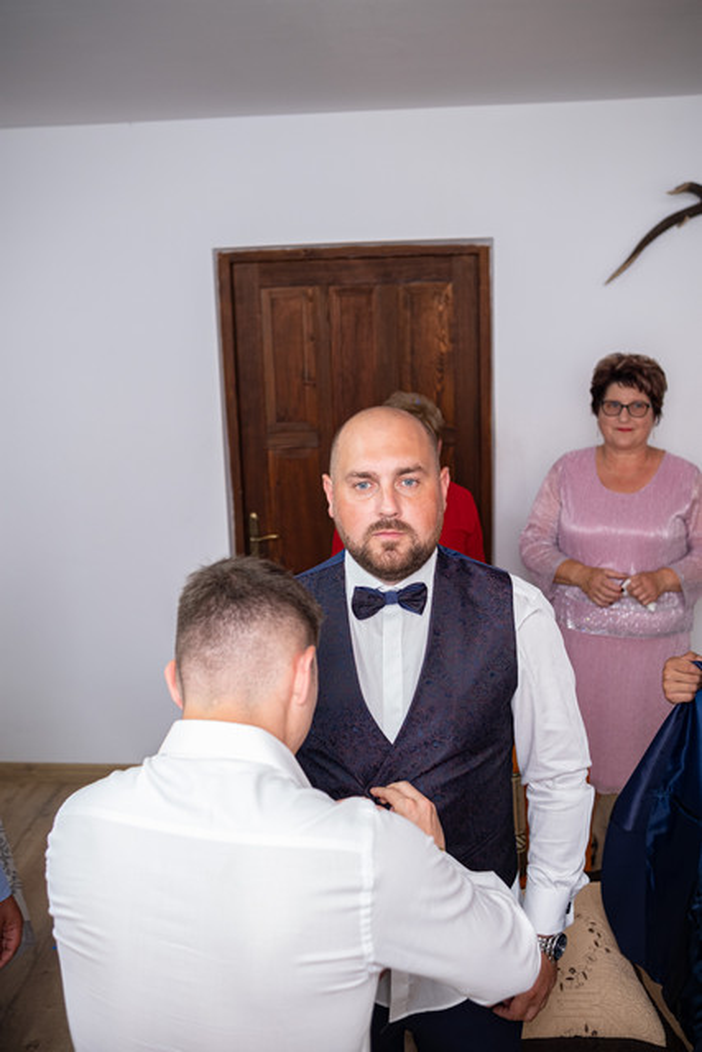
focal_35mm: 35
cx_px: 351
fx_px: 1023
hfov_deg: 37.9
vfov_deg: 54.4
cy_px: 526
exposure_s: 1/125
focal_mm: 23
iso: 400
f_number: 2.2
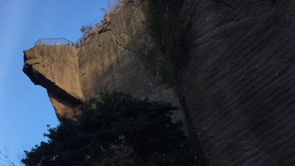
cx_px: 91
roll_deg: +8.2
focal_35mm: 54
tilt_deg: +29.8
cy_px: 137
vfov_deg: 21.9
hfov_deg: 37.9
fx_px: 423
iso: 25
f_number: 2.2
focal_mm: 4.15
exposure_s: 1/329
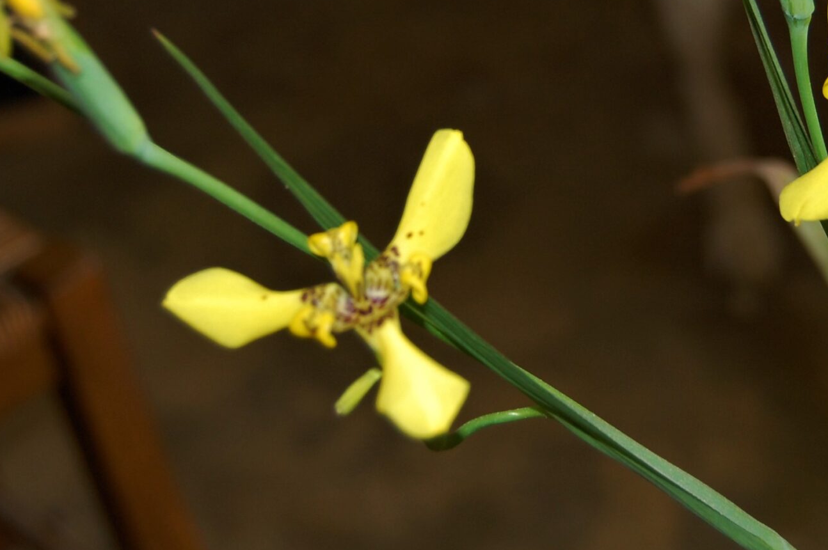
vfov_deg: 14.7
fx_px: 2114
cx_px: 610
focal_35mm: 92
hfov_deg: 22.0
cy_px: 65
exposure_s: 1/60
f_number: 4.5
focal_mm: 31
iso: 400
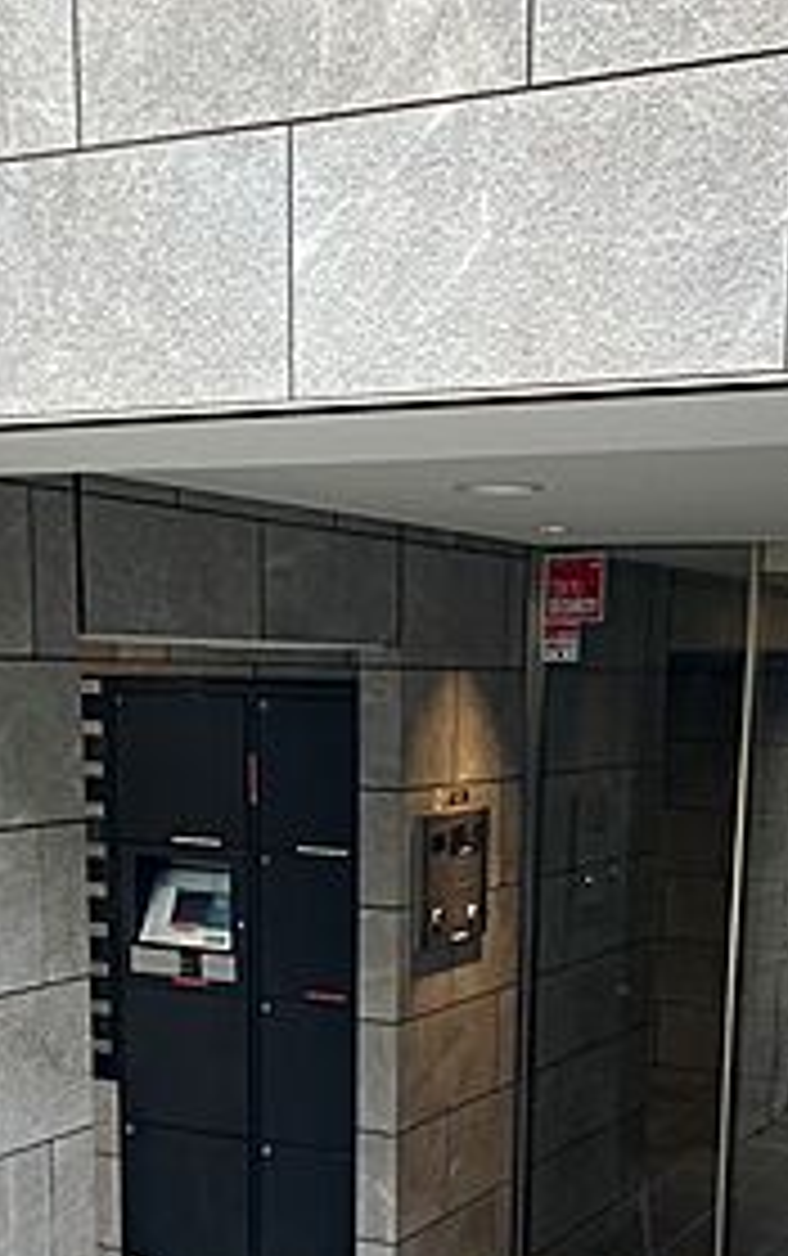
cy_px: 1031
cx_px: 477
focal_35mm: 51
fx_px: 1748
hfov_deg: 25.4
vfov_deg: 37.9
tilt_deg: -12.4
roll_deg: -0.5
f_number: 1.8
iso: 80
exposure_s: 1/109
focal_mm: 3.99
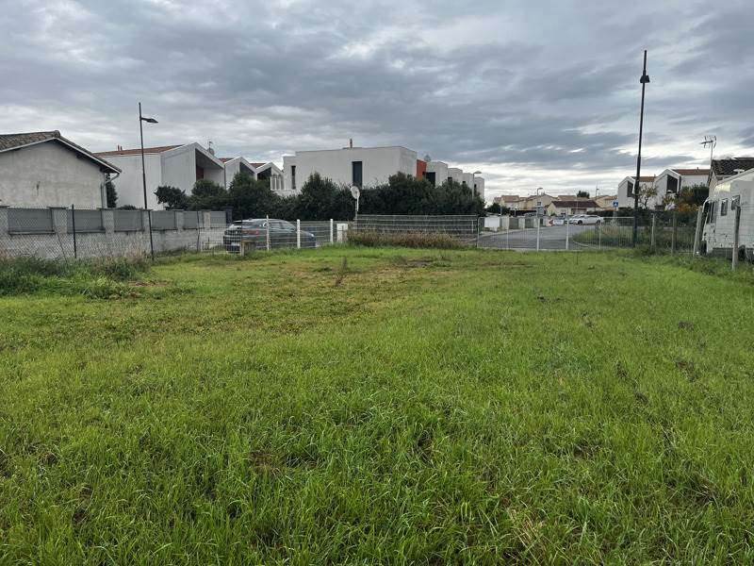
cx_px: 377
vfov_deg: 53.1
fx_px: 566
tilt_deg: -5.6
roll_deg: +1.2
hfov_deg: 67.3
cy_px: 283
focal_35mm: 26
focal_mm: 5.1
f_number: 1.6
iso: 50
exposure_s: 1/1404
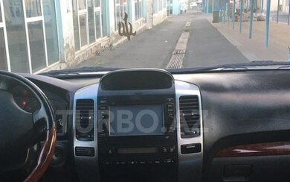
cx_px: 132
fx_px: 411
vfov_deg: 24.8
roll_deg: +1.5
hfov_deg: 38.8
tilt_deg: -18.1
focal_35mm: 52
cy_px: 121
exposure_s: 1/33
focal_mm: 4.15
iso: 40
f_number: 2.2
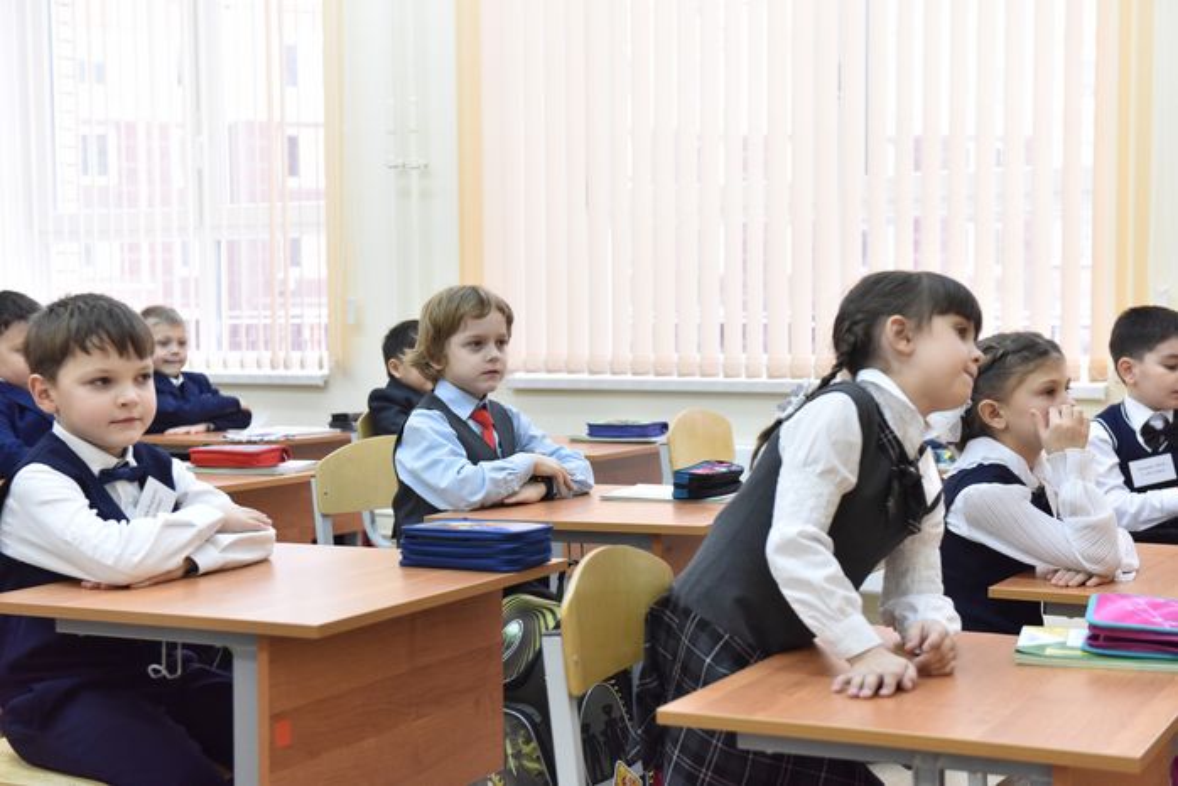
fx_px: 1833
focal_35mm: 56
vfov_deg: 24.2
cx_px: 589
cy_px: 393
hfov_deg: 35.6
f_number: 4.5
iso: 4000
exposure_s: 1/250
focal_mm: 56
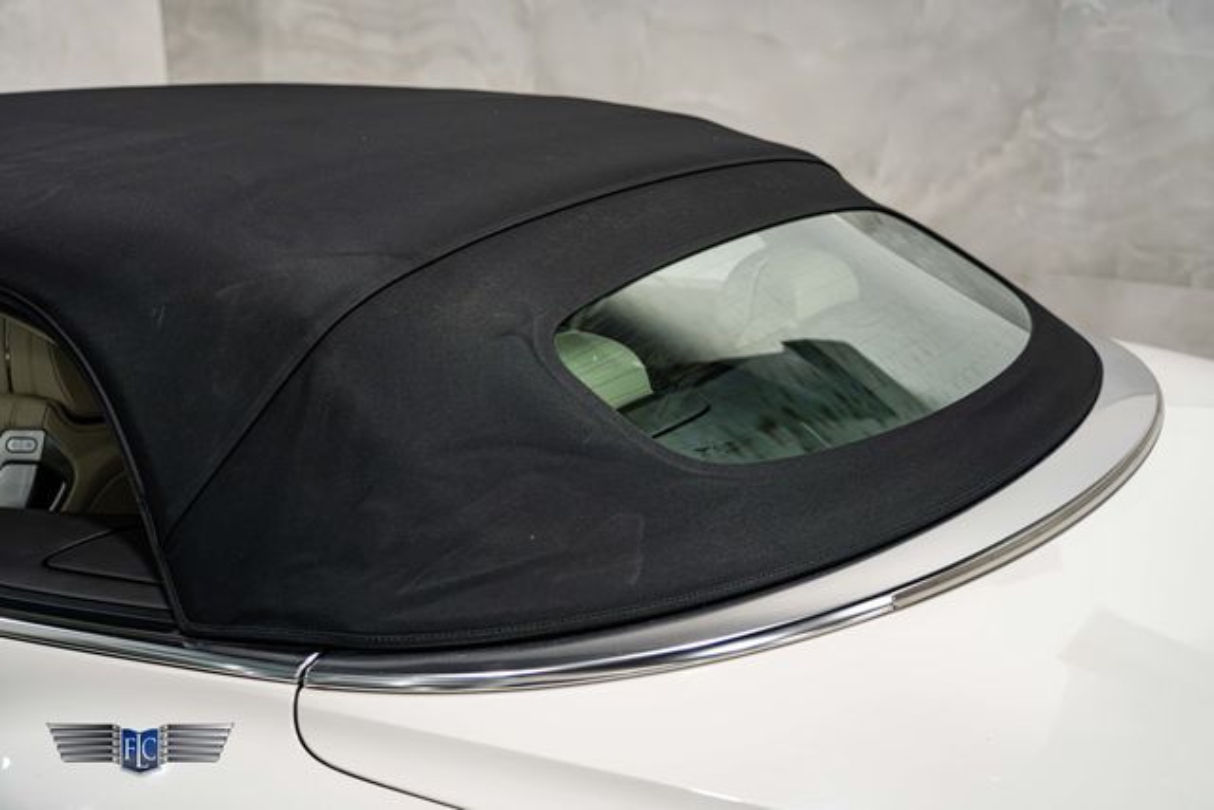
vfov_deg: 31.9
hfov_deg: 46.4
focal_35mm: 42
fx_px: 1417
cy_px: 405
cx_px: 607
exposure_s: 1/125
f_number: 4
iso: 1600
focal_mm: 42
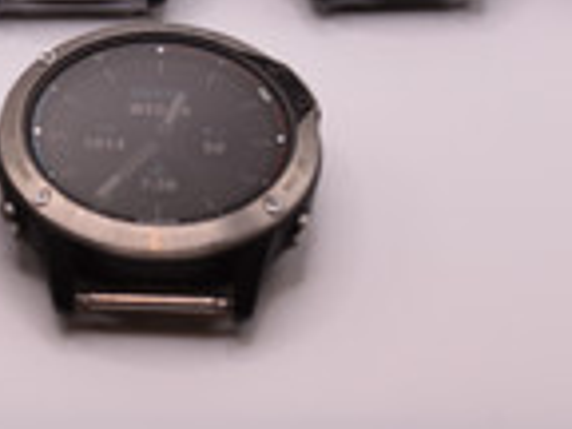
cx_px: -83
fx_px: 5800
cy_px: -103
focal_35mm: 351
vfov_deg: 4.2
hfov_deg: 5.6
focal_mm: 105
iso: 500
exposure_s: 1/250
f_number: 8
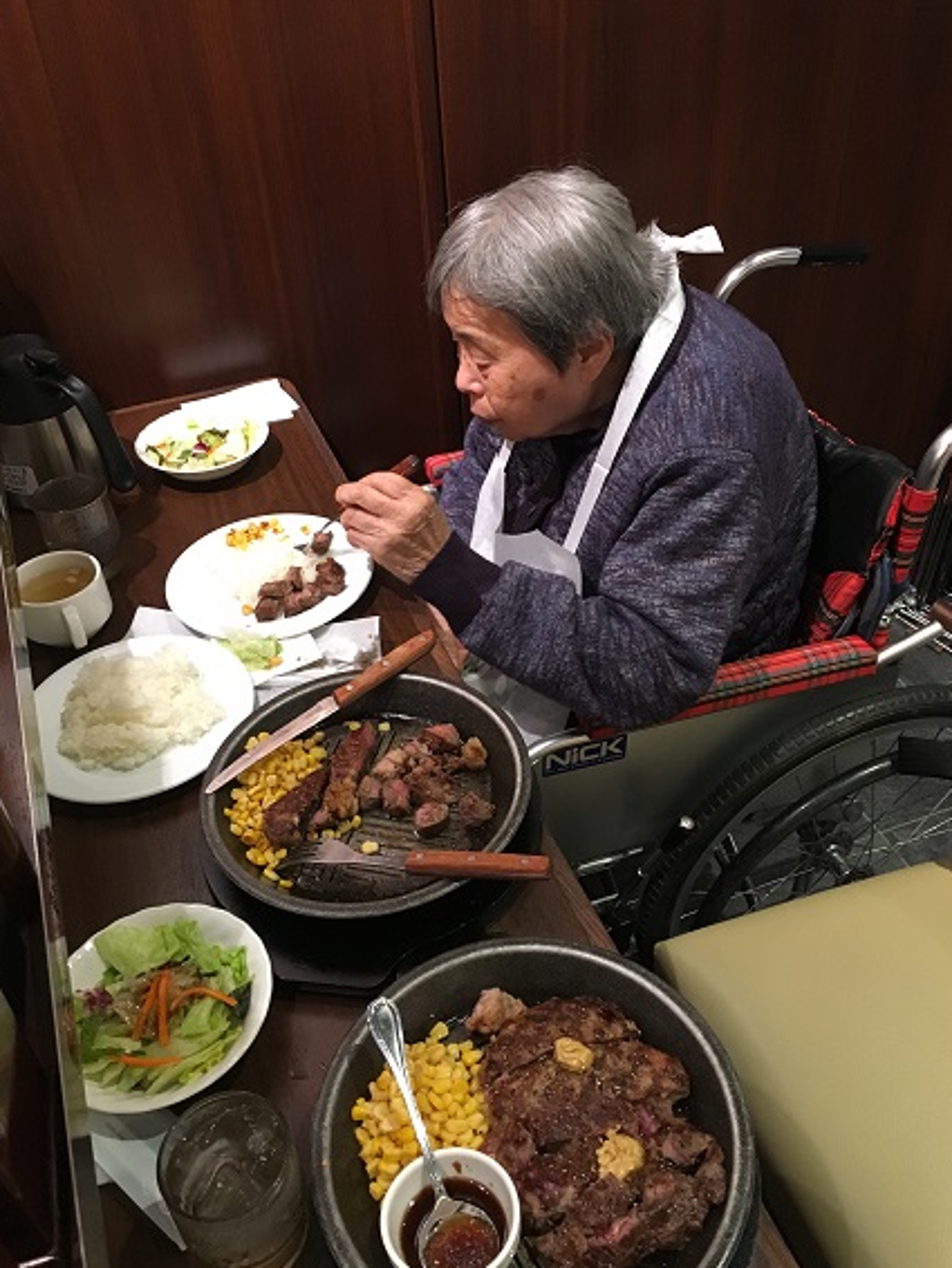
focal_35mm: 31
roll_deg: +4.1
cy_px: 628
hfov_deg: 45.5
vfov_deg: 58.3
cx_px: 477
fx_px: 1136
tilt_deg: -39.8
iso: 200
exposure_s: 1/30
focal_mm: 4.15
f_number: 2.2
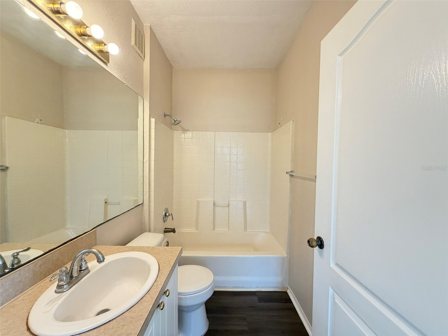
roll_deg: -0.3
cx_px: 224
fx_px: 181
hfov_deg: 102.1
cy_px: 168
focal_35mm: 14
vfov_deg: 85.7
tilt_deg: -2.5
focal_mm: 2.22
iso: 320
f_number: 2.2
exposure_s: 1/121
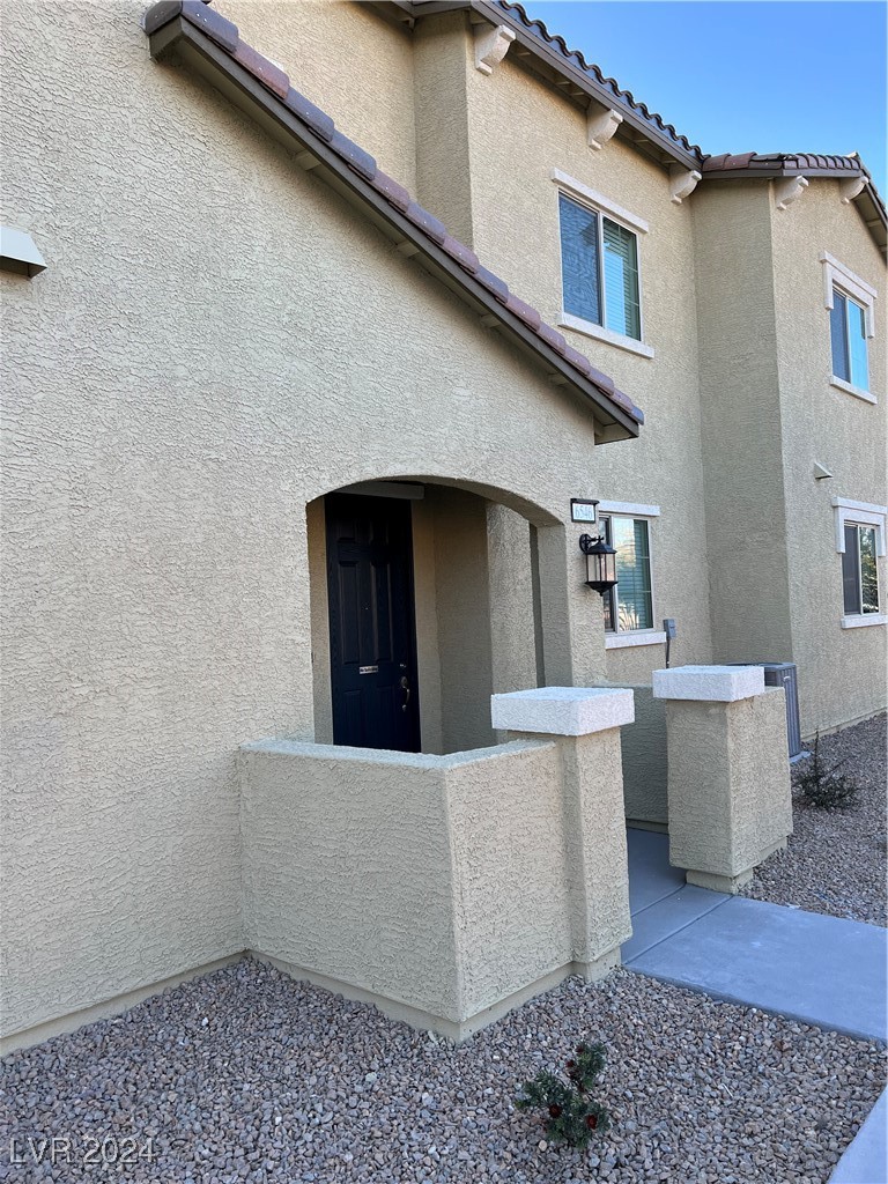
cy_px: 592
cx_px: 444
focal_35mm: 26
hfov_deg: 53.1
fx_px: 889
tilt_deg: +3.1
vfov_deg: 67.3
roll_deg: +2.6
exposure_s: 1/452
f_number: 1.5
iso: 50
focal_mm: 5.7
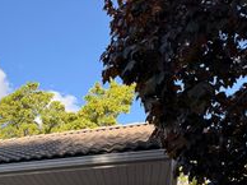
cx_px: -65
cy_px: 230
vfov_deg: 21.6
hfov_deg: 26.9
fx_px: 442
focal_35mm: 62
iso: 100
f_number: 1.78
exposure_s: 1/1901
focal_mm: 6.76
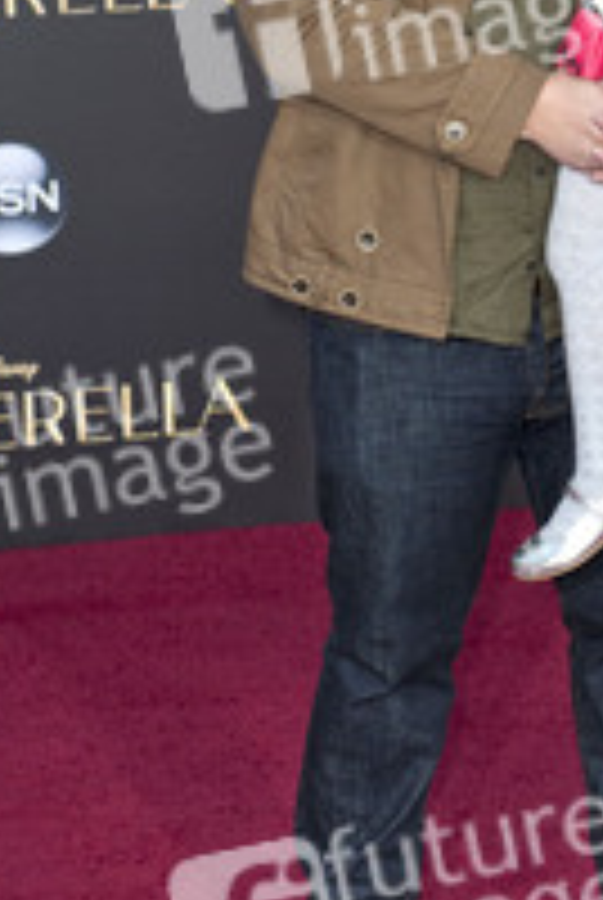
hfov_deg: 9.8
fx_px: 3505
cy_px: 230
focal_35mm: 140
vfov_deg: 14.6
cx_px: 533
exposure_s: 1/400
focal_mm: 70
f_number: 4
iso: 400
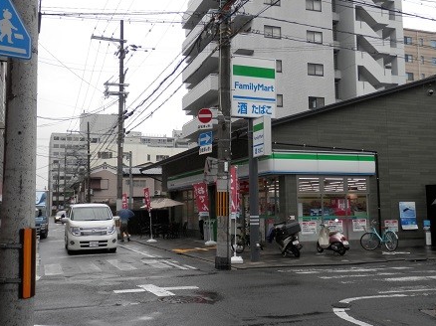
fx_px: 478
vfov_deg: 37.7
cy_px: 162
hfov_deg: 49.0
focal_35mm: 38
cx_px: 218
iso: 80
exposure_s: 1/200
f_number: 3.6
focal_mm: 6.6
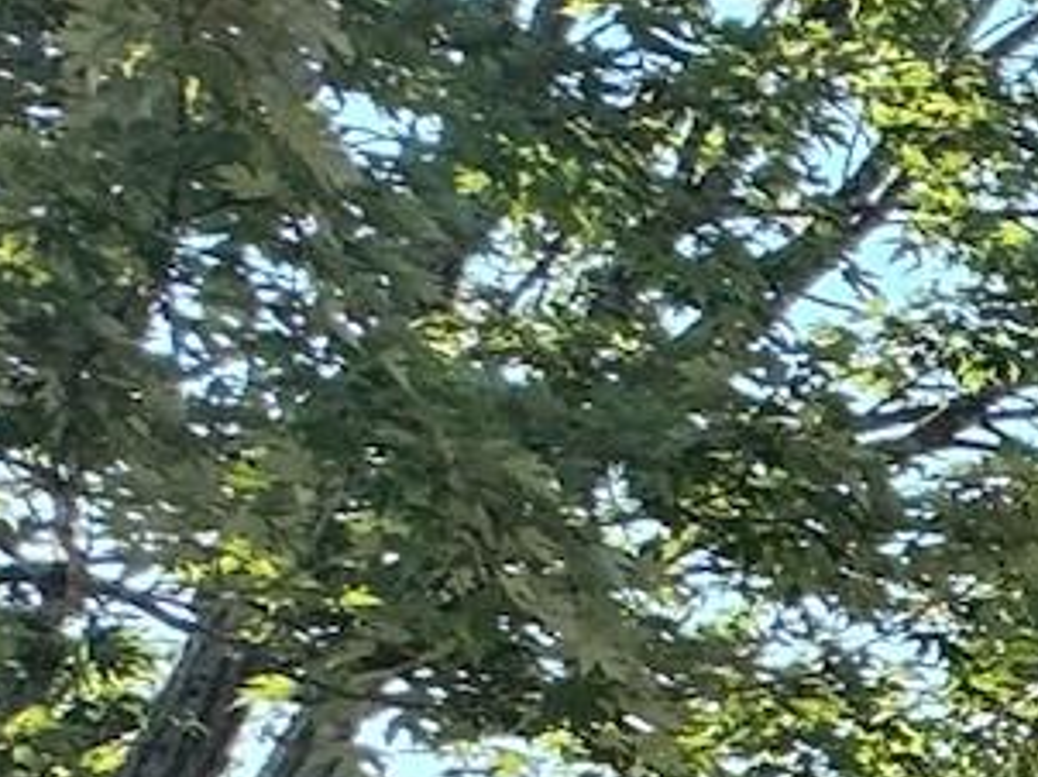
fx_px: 2846
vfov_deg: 14.5
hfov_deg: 10.5
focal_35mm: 95
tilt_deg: +11.6
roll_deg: -0.6
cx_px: 3368
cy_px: 1179
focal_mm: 2.22
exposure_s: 1/720
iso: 40
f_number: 2.2
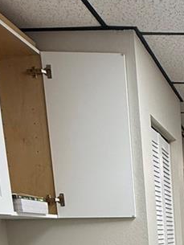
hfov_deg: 22.4
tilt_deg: -9.7
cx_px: 266
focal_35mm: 55
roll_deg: +1.1
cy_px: 305
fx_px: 390
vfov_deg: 29.3
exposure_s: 1/120
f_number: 2.2
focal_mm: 2.22
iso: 160
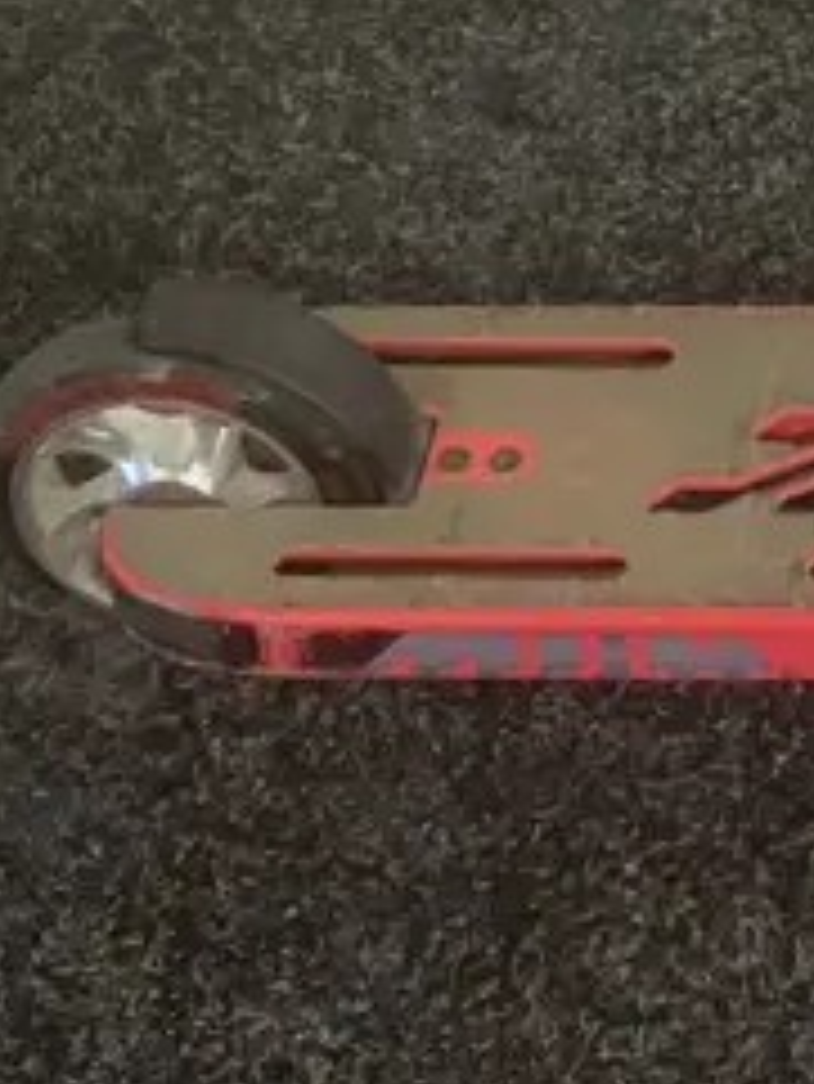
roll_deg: +2.2
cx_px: 1273
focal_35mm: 119
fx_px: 3728
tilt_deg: -35.6
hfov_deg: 11.8
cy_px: -904
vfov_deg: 14.4
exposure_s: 1/50
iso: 125
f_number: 1.8
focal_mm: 3.99
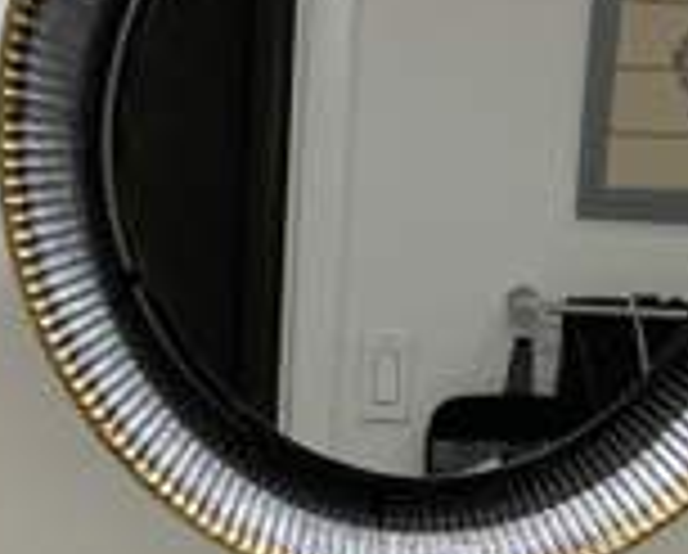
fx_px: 2163
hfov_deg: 18.1
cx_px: 364
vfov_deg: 13.0
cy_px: 1049
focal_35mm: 106
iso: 80
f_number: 1.8
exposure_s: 1/120
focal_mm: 4.25
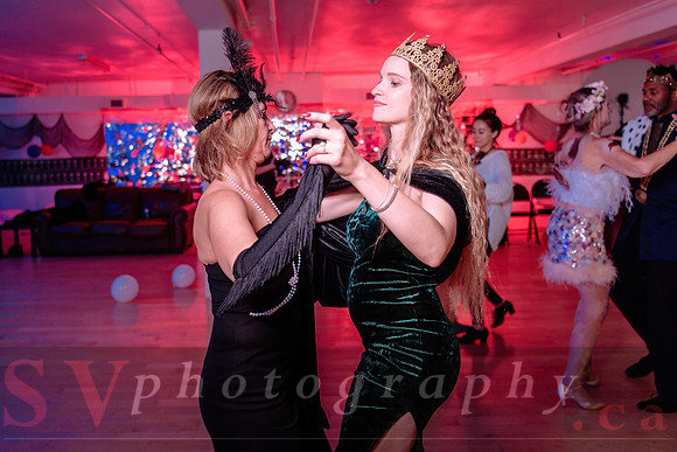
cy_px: 190
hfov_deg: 54.5
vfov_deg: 38.0
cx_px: 285
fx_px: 653
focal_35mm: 35
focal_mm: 30
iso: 800
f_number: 2.8
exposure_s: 1/100
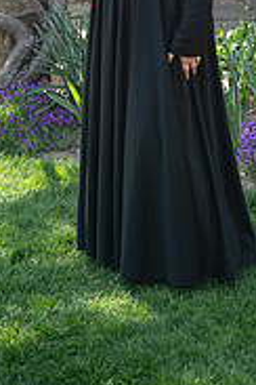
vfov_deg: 18.1
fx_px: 1152
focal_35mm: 108
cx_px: 170
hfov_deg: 12.7
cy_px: -61
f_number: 4
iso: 250
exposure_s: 1/125
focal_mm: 44
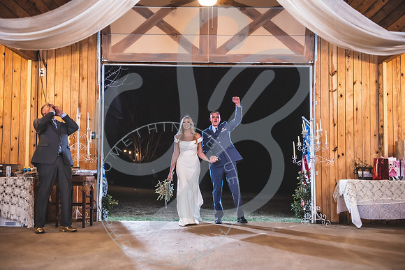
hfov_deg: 40.0
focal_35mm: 49
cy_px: 135
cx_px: 202
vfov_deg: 27.3
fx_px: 556
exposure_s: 1/125
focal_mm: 48
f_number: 2.8
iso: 1000
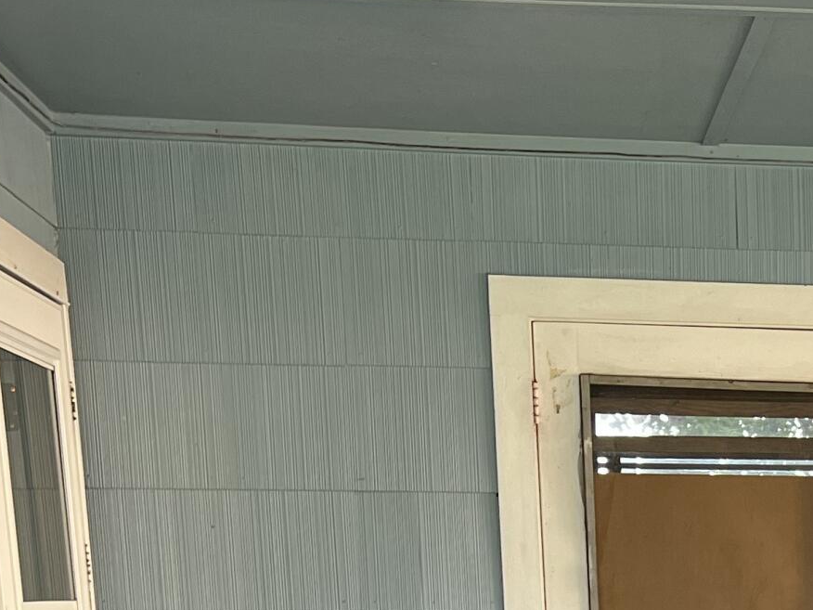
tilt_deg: -11.3
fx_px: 2090
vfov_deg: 14.8
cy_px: 1036
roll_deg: +0.7
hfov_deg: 20.8
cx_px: 933
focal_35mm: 89
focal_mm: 5.7
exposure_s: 1/121
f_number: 1.5
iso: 80
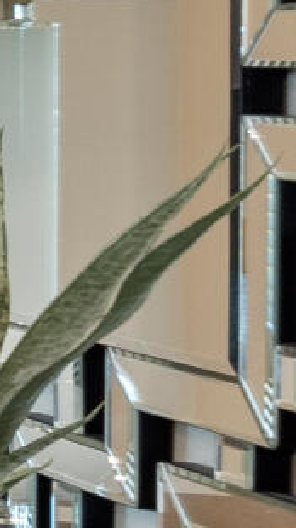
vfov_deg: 15.0
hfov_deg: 4.1
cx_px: -1927
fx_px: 1985
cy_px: 106
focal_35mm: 142
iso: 250
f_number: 9
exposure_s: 1/5
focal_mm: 14
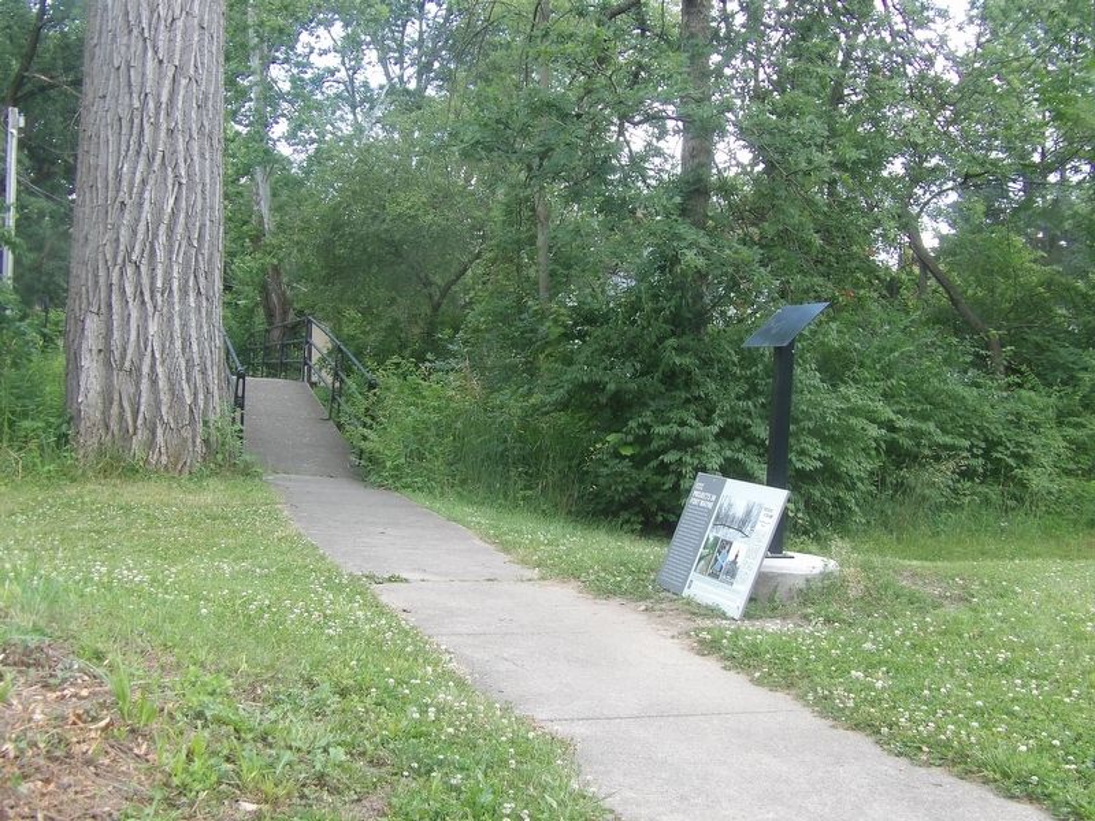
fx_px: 1234
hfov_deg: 47.9
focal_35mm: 39
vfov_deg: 36.8
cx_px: 548
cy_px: 410
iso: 100
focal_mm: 7
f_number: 3.7
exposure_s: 1/80
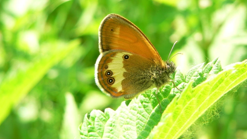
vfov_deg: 13.9
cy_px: 57
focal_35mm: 87
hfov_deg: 24.5
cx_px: 123
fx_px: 570
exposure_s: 1/100
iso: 80
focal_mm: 13.2
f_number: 4
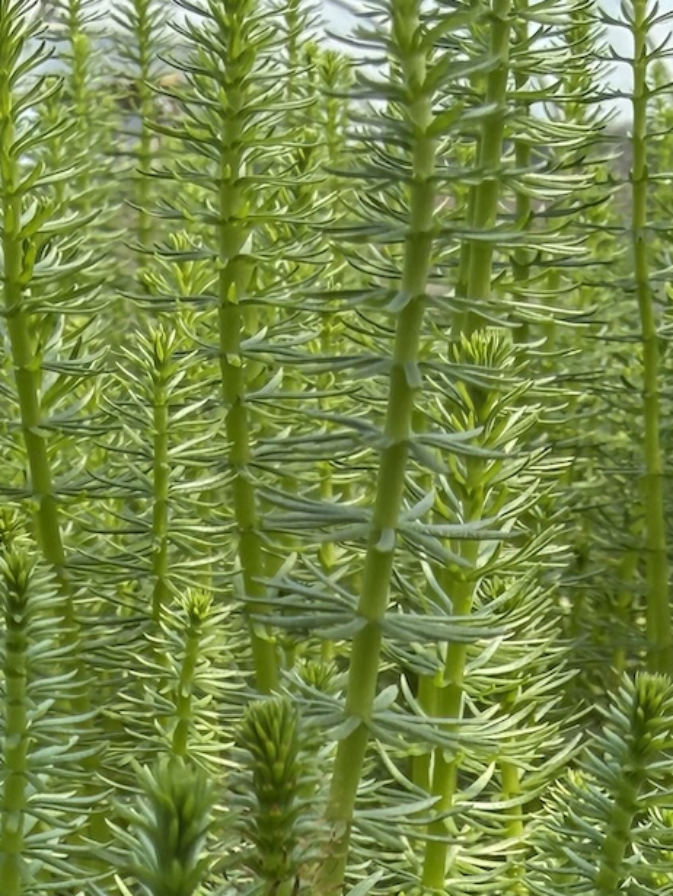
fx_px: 2020
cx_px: 303
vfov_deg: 22.8
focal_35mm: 78
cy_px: 1094
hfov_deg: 18.9
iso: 50
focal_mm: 2.22
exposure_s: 1/437
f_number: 2.2
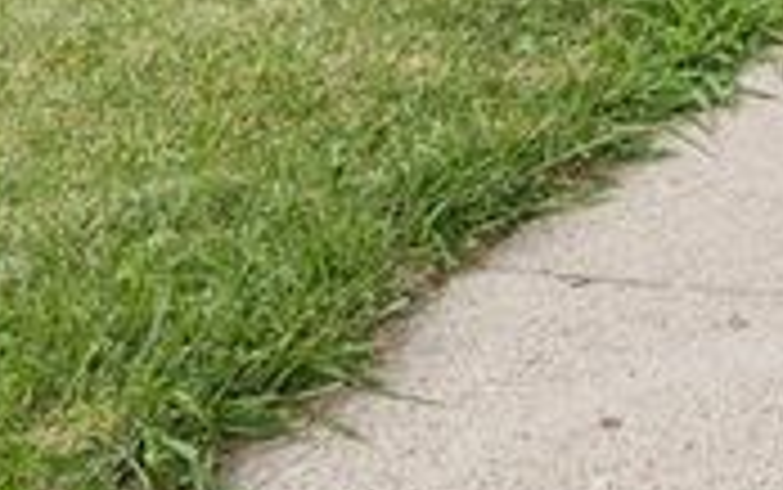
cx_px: 1382
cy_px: -645
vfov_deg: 12.6
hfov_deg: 19.2
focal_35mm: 84
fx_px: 1794
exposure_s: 1/5000
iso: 800
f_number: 4.5
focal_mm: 14
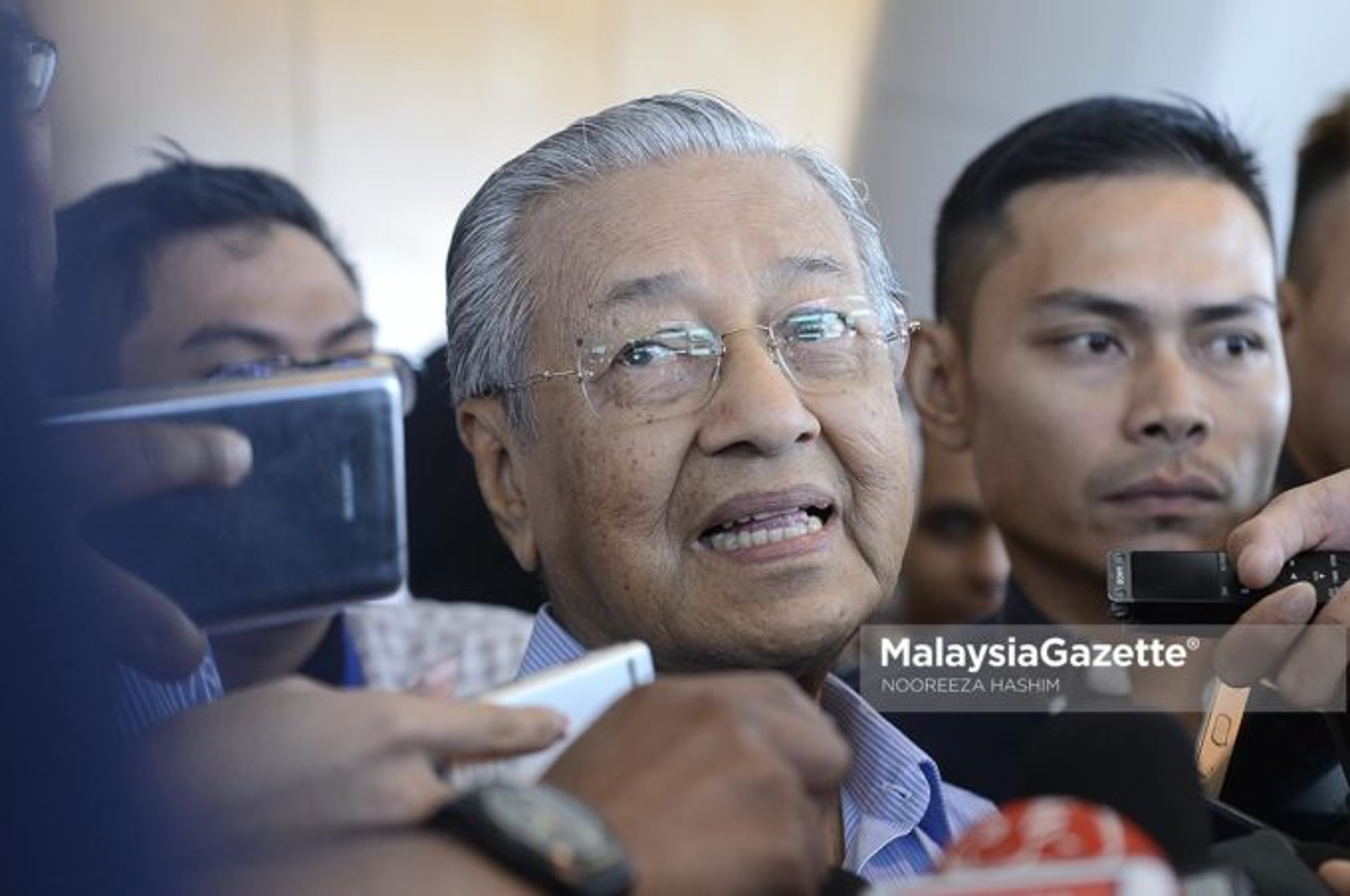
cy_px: 448
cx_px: 675
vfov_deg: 19.4
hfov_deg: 28.9
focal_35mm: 70
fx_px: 2621
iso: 1600
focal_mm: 70
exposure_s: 1/125
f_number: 3.5
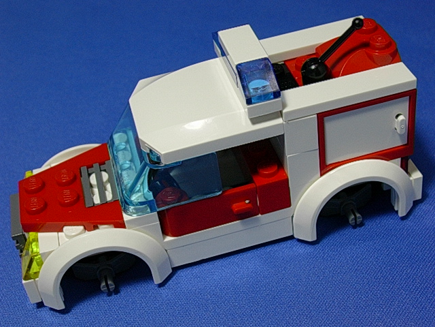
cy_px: 164
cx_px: 218
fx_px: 754
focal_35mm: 60
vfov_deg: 24.4
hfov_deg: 32.2
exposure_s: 1/47.9
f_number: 3.4
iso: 70
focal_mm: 9
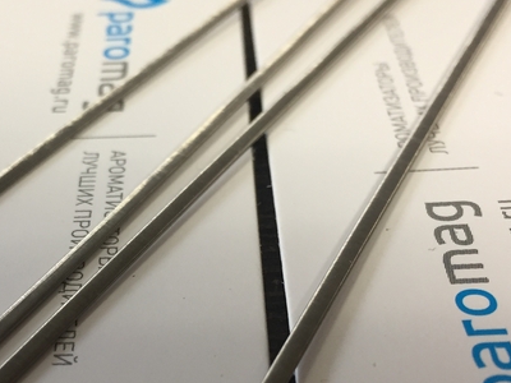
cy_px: 278
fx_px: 856
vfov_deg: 25.0
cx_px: 132
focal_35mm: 58
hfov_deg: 32.6
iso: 50
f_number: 2.2
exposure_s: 1/33
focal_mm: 4.15
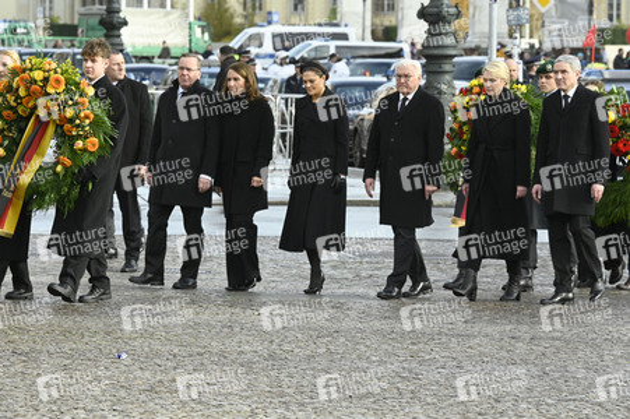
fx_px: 4896
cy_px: 210
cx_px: 315
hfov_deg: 7.4
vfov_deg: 4.9
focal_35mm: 280
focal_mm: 280
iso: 2500
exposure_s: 1/640
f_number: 13
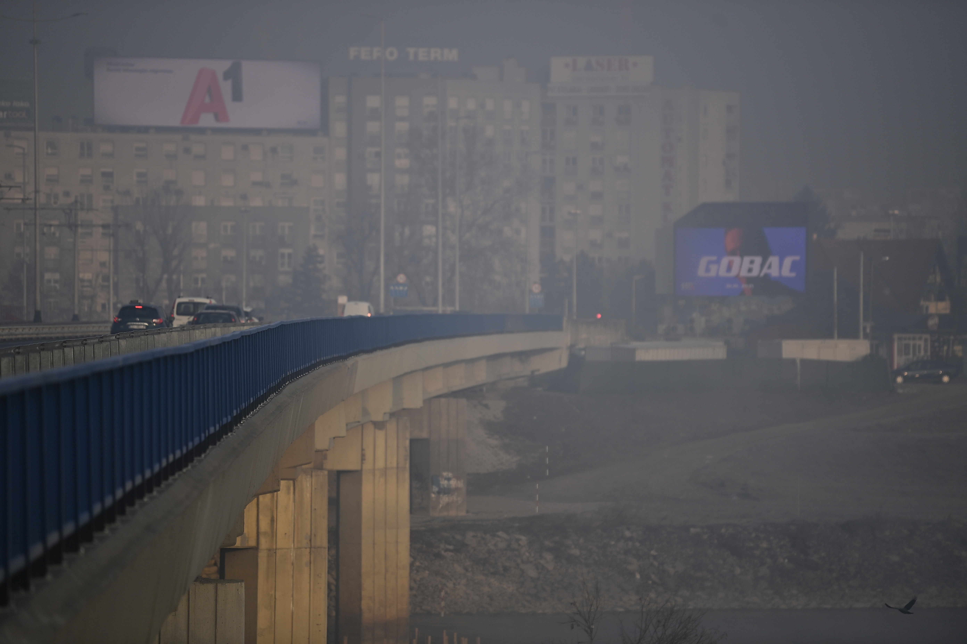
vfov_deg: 6.9
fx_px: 5372
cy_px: 322
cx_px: 484
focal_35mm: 200
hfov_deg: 10.3
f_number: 2.8
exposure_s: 1/3200
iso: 100
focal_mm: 200
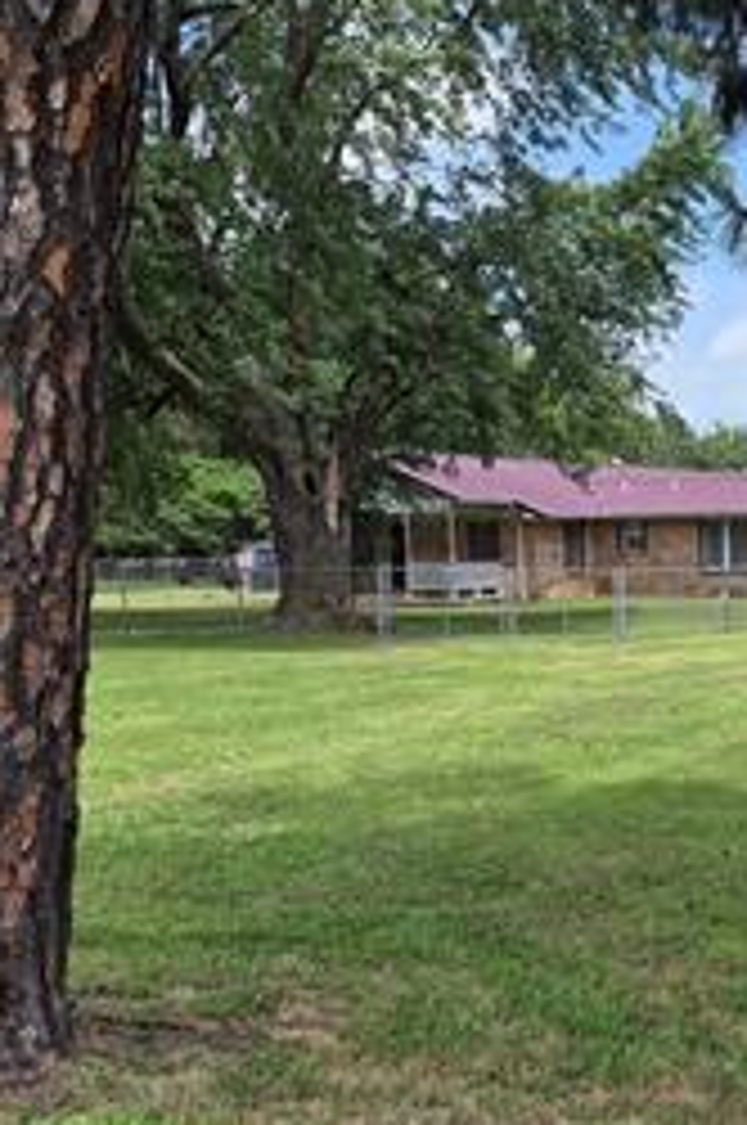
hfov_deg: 27.9
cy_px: 742
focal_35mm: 46
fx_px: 1436
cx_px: 702
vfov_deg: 42.3
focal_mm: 5.4
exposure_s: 1/3400
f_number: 1.8
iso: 80
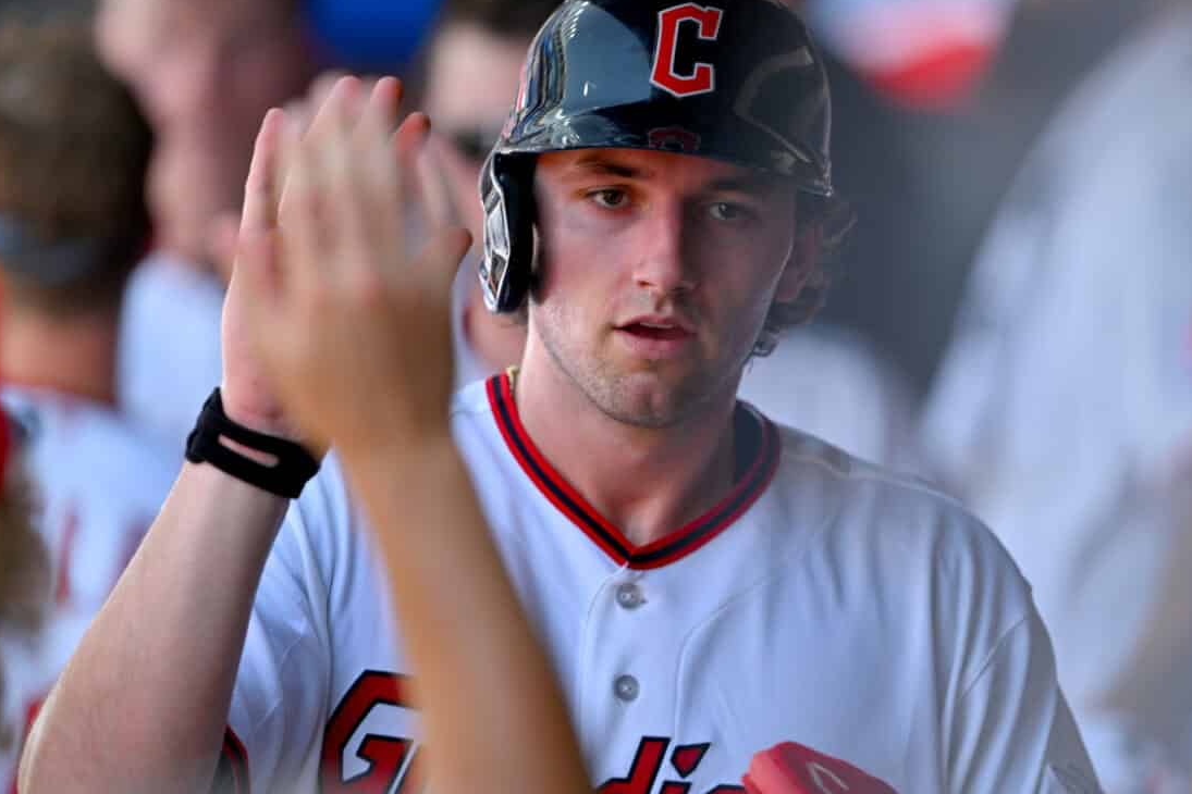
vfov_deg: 2.8
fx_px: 16323
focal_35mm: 493
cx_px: 687
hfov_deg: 4.2
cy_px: 431
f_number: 2.8
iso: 125
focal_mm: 400
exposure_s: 1/500
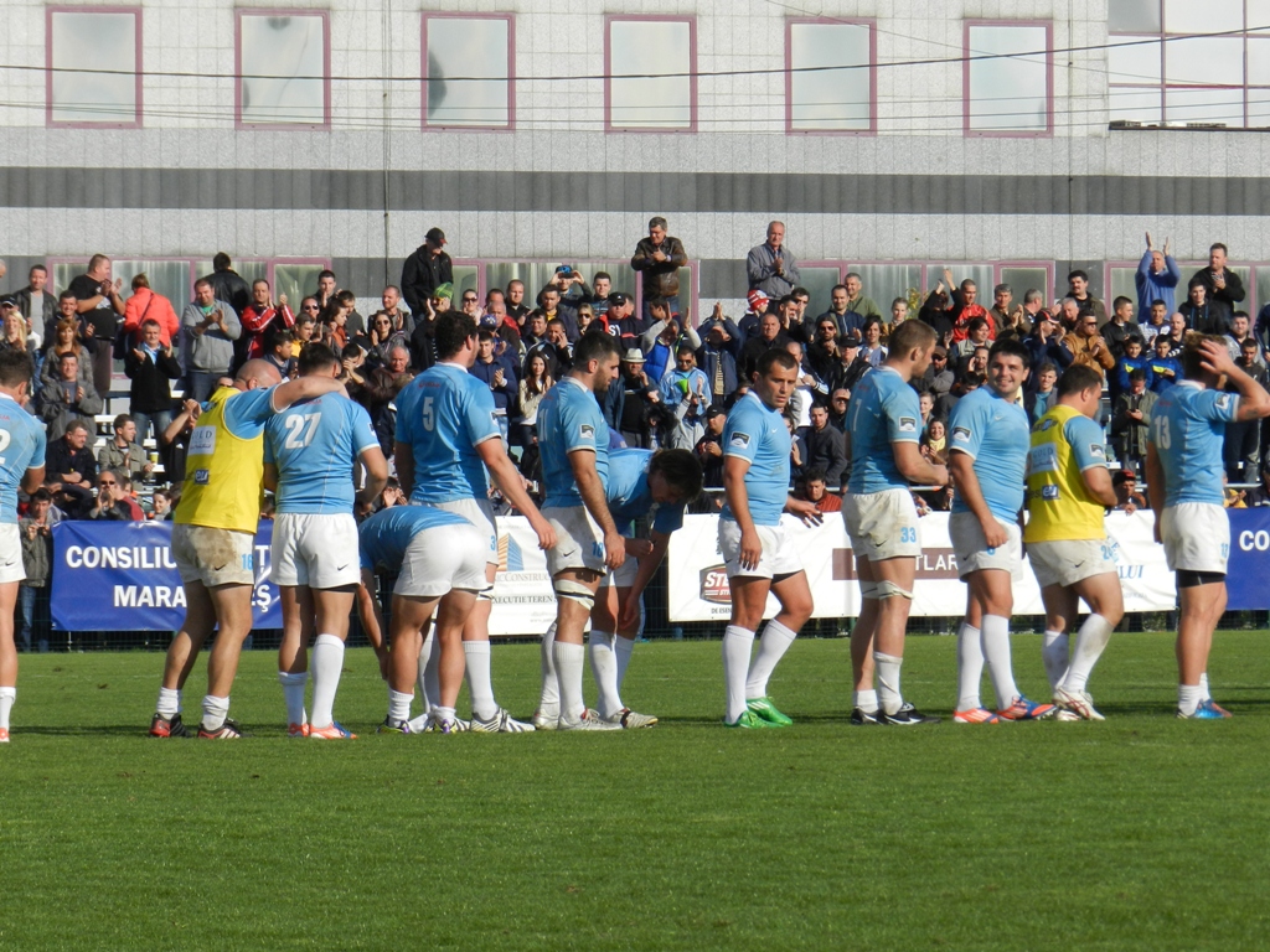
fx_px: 9649
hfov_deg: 7.5
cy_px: 476
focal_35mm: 263
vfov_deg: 5.7
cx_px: 635
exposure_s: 1/800
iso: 160
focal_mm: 46.7
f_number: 5.6
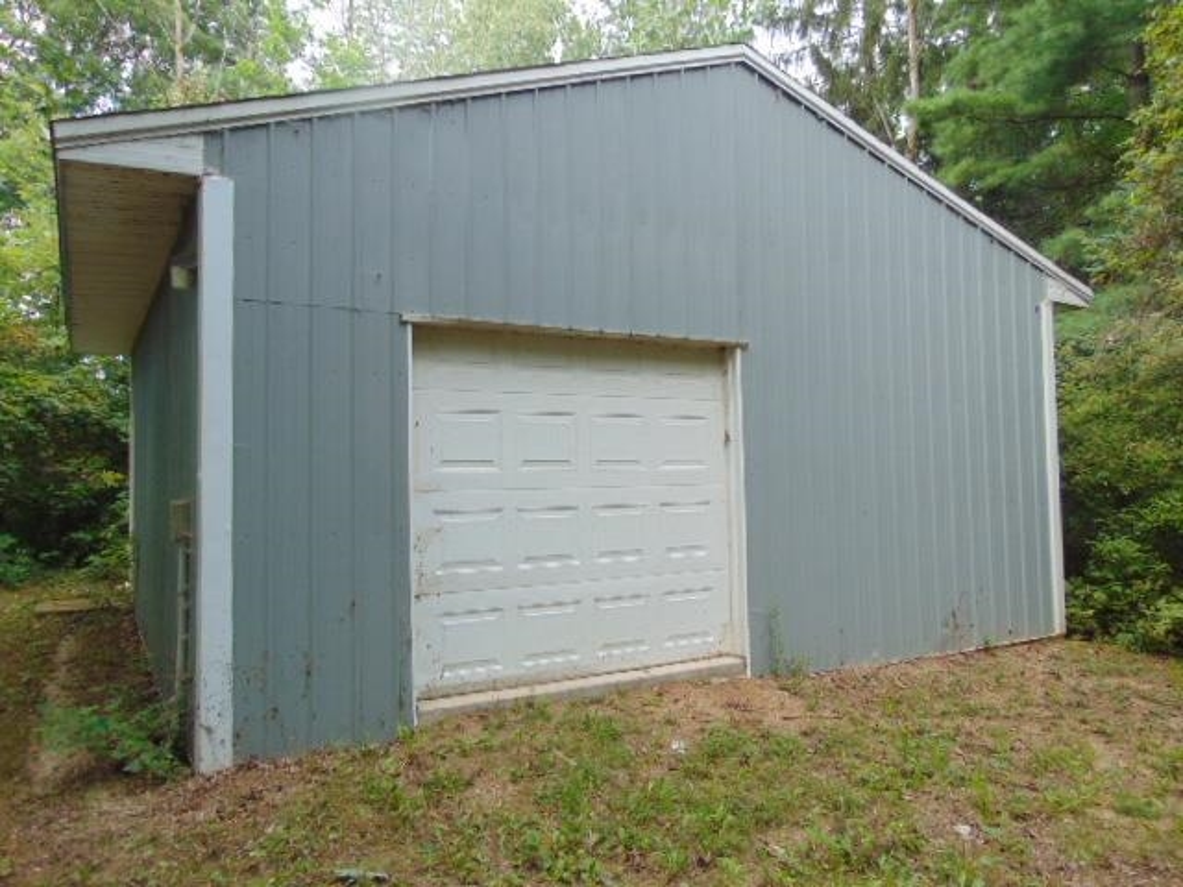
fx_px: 854
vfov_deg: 54.9
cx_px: 592
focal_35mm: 25
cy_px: 444
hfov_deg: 69.4
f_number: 3
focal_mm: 4.5
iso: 80
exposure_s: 1/100
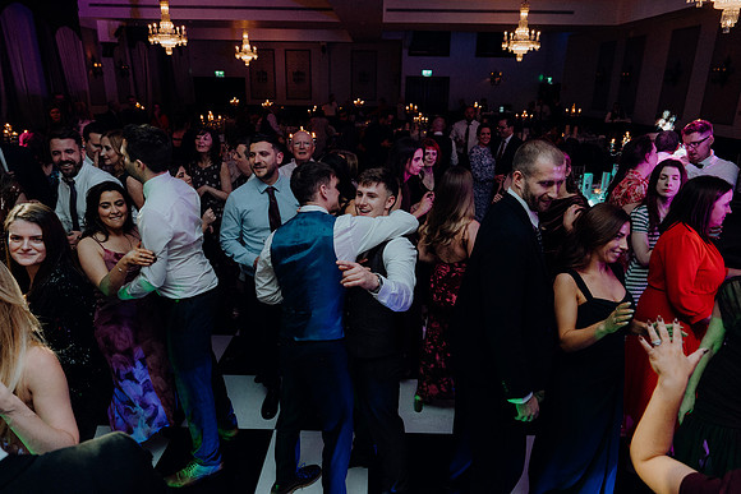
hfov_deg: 73.7
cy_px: 247
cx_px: 370
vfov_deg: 53.2
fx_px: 494
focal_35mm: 24
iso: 2500
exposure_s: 1/160
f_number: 3.5
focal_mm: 24
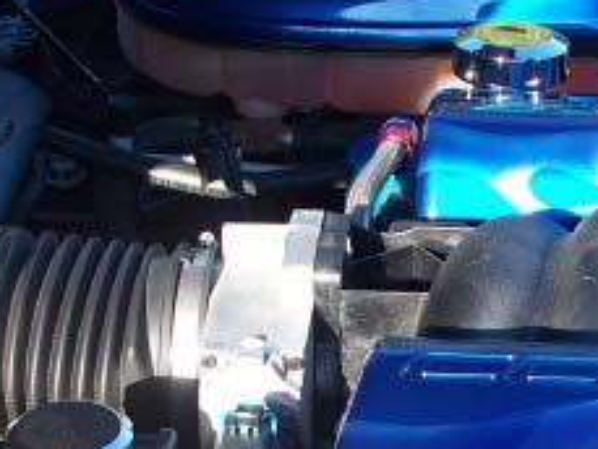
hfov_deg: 12.2
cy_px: 347
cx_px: 470
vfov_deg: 9.2
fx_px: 2783
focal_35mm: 161
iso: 64
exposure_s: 1/200
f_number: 2.8
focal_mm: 7.54
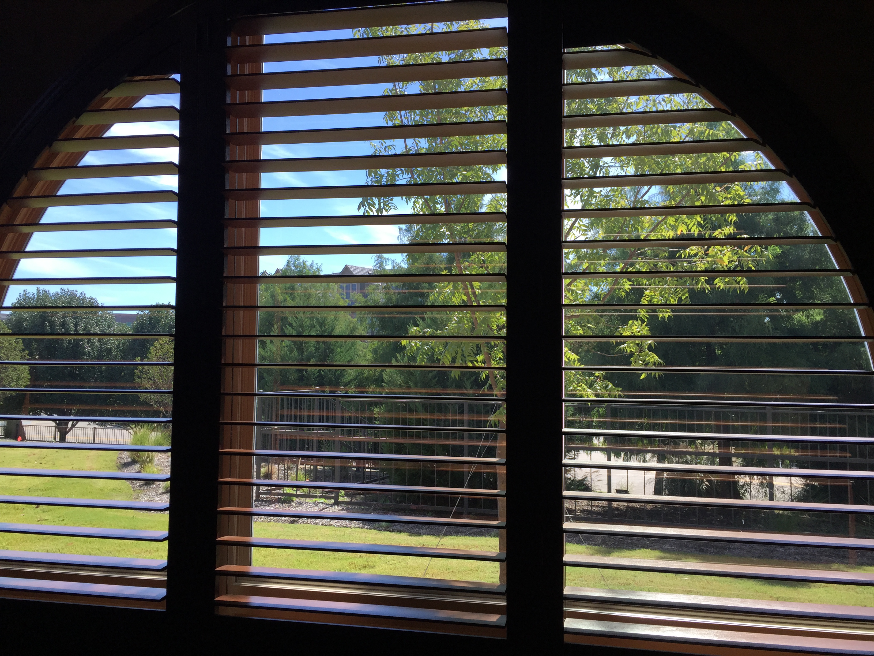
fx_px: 732
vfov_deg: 48.2
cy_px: 328
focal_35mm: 29
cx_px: 437
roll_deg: -0.5
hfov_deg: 61.7
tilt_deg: +3.1
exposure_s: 1/304
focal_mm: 4.15
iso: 32
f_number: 2.2
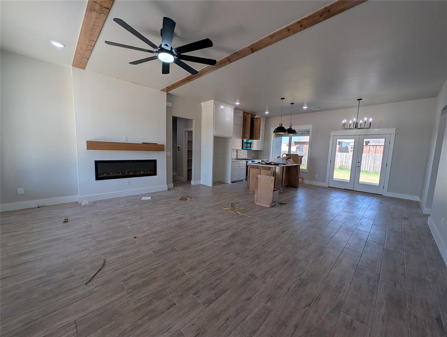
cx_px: 224
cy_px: 168
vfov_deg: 94.6
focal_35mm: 12
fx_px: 155
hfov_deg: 110.5
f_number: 1.7
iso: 59
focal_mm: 2.02
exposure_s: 1/861
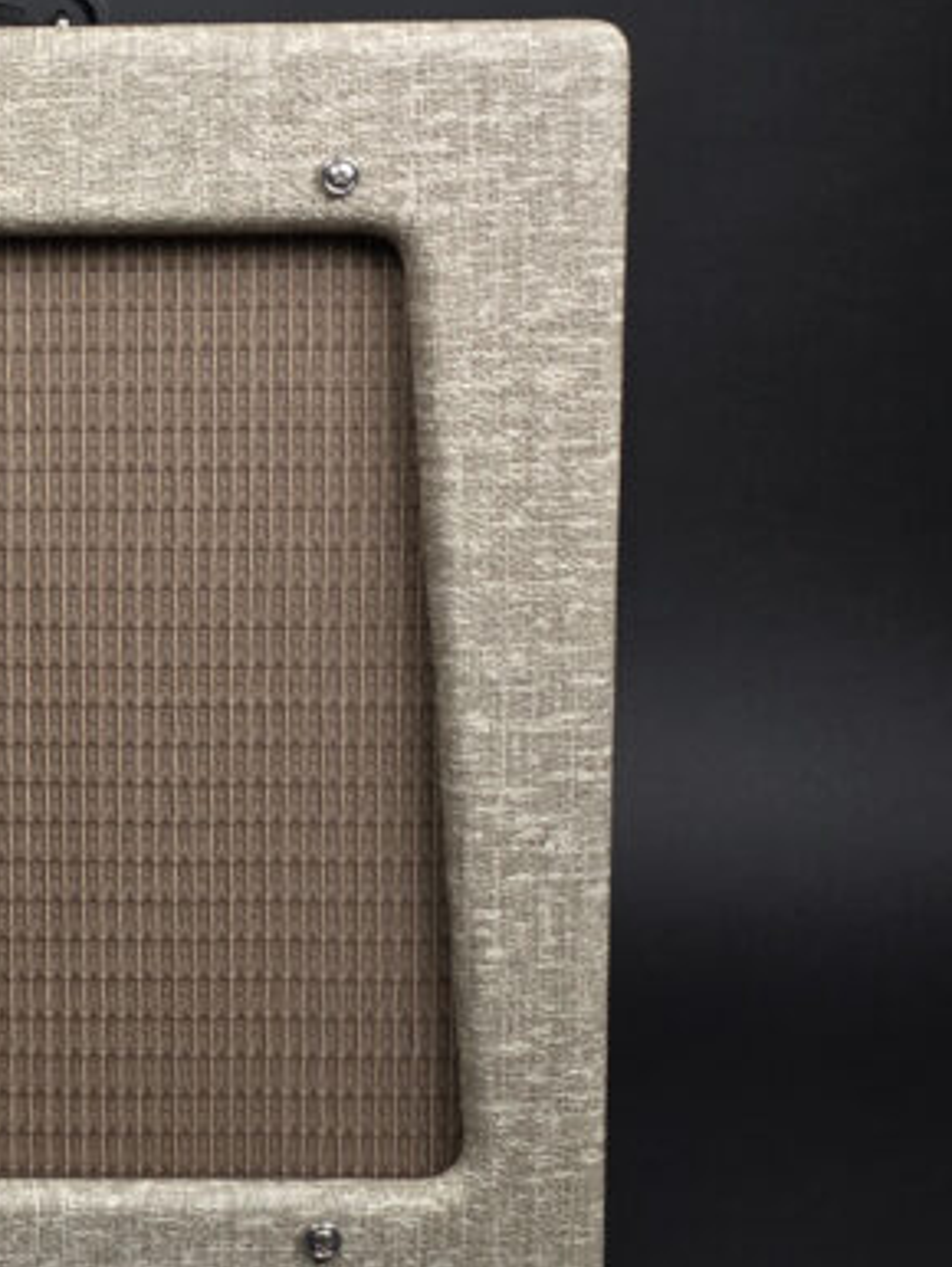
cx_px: -204
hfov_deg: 22.1
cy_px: 561
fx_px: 2234
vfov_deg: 31.6
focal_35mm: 61
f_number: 1.7
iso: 320
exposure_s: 1/100
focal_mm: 6.3
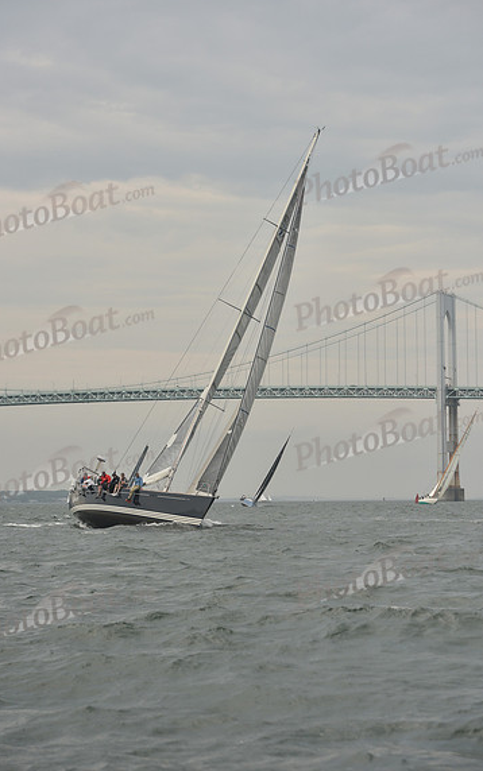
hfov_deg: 14.1
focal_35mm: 93
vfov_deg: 22.3
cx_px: 225
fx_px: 1957
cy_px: 386
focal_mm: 90
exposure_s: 1/500
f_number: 5.6
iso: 250
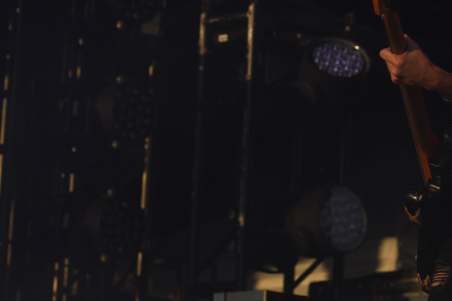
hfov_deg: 9.0
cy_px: 53
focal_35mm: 229
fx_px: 2875
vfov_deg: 6.0
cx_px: 306
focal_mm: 105
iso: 100
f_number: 7.1
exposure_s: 1/400
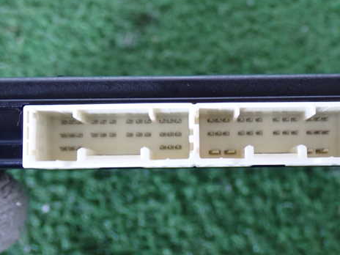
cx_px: 196
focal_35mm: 75
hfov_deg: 26.0
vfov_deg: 19.6
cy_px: 115
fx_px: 737
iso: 800
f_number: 3.5
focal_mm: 10.35
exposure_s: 1/20
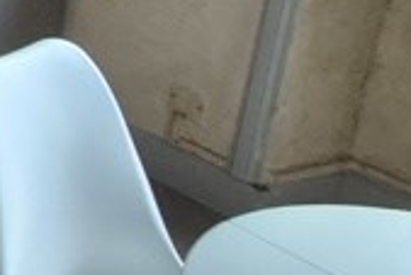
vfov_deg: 17.8
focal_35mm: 64
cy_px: -195
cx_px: -528
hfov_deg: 16.3
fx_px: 731
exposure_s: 1/50
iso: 1250
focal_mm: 2.2
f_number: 2.2
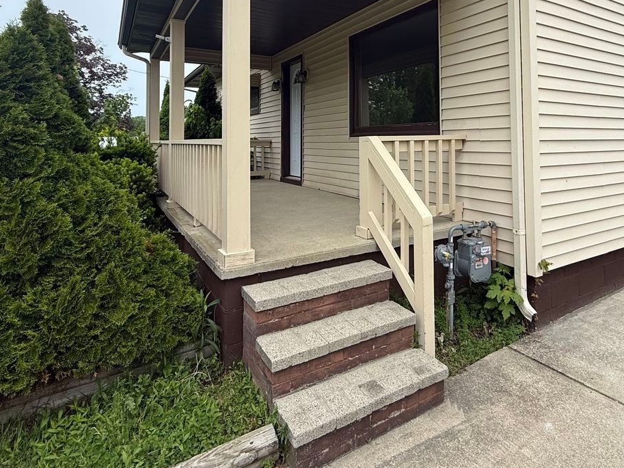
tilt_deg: +2.4
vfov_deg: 56.3
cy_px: 124
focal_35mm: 23
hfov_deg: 72.9
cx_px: 383
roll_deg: +0.1
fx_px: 415
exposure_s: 1/1259
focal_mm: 2.22
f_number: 2.2
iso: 50
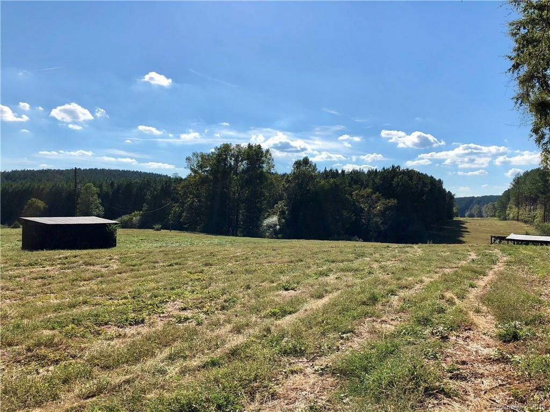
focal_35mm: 28
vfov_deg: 49.7
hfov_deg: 63.4
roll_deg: -1.2
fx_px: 445
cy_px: 206
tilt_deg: -0.5
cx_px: 275
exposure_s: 1/4808
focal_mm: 4
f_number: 1.8
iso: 25
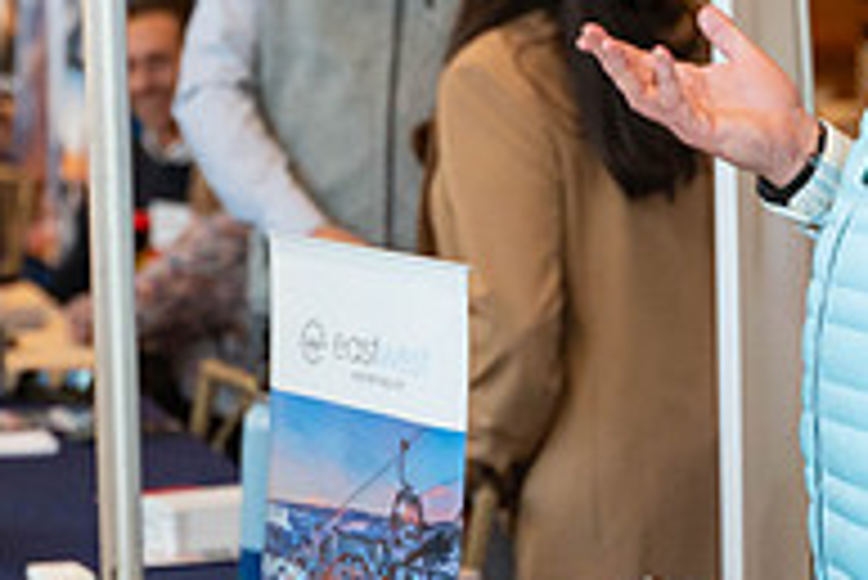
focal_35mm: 159
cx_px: 324
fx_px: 3836
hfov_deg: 12.9
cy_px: 76
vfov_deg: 8.6
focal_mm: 53
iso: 2500
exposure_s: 1/800
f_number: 2.8
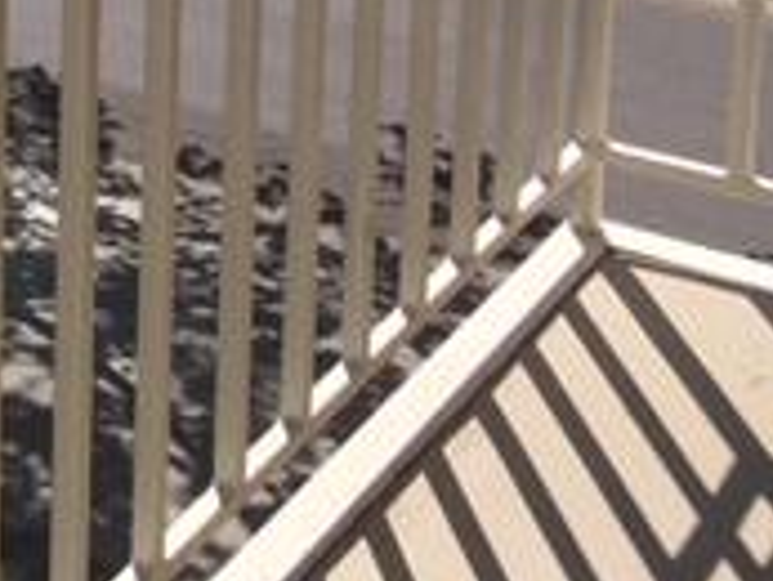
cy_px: -478
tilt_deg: -8.9
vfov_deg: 12.6
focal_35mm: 107
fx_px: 2391
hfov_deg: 16.5
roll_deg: +0.0
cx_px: -438
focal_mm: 4.15
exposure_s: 1/2079
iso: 25
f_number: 2.2
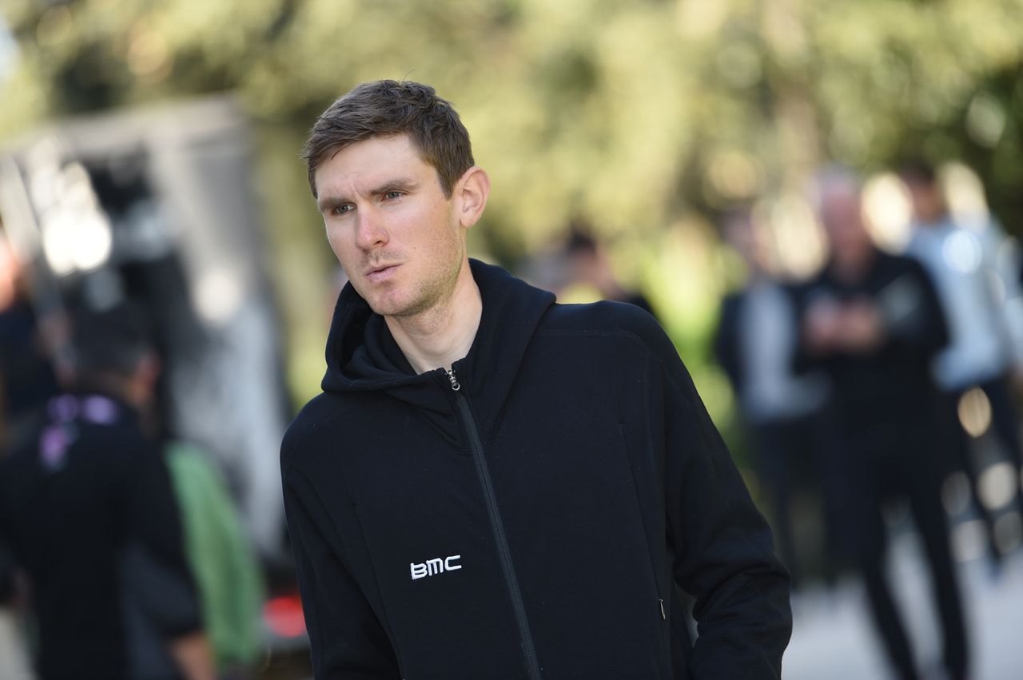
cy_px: 340
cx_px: 512
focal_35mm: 200
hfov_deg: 10.3
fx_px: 5678
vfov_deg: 6.9
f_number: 2.8
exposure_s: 1/250
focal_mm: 200
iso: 200
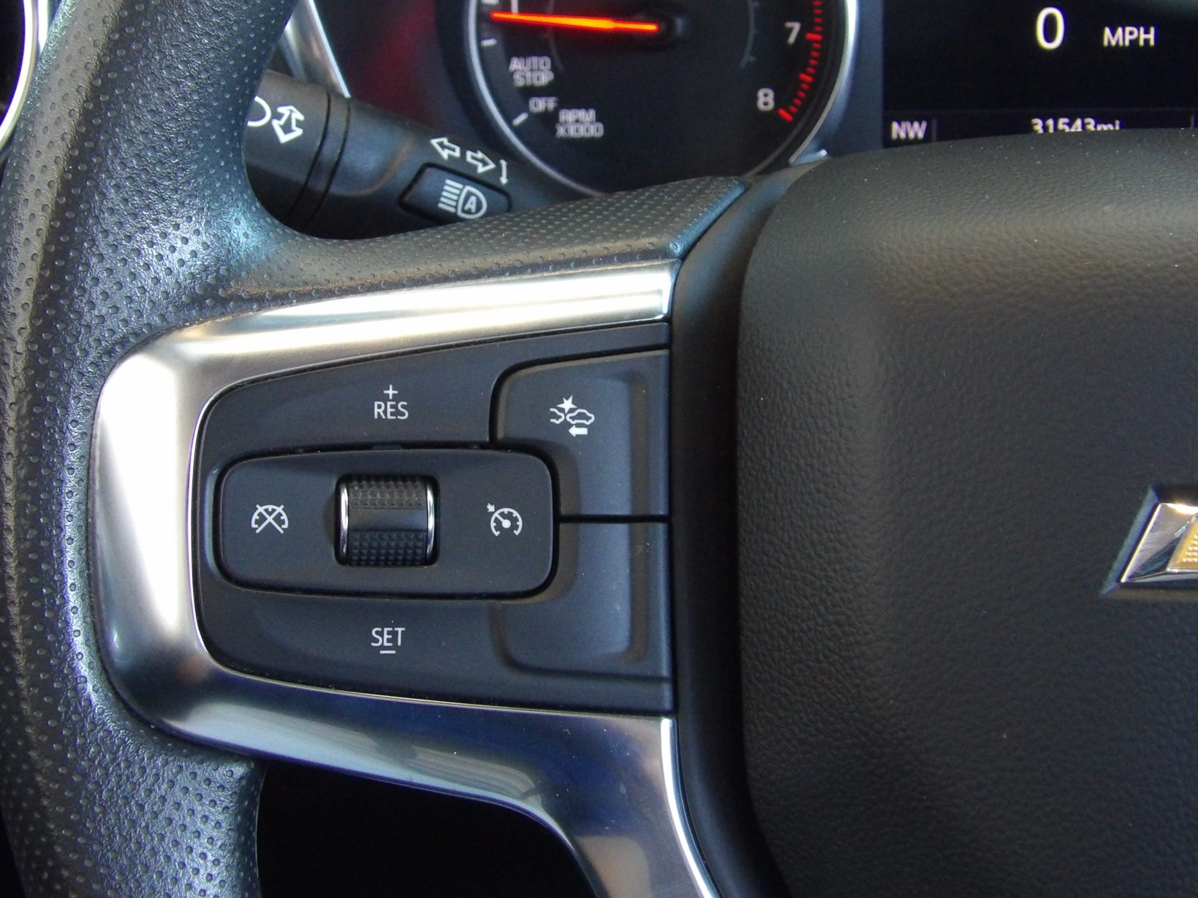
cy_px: 404
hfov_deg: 32.2
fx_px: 2076
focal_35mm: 60
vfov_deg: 24.4
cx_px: 567
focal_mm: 8.2
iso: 571
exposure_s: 1/20
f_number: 3.8
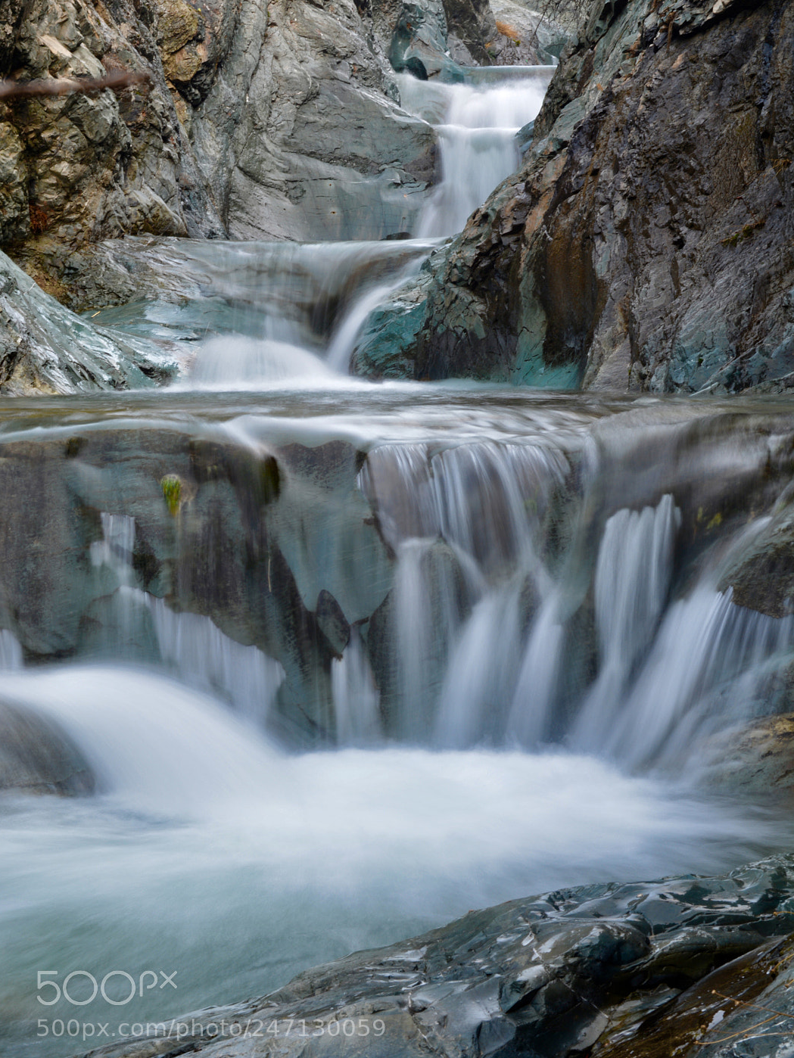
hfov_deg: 22.3
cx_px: 393
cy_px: 482
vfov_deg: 29.4
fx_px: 2018
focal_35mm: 66
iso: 100
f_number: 22
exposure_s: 1/1.6
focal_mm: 40
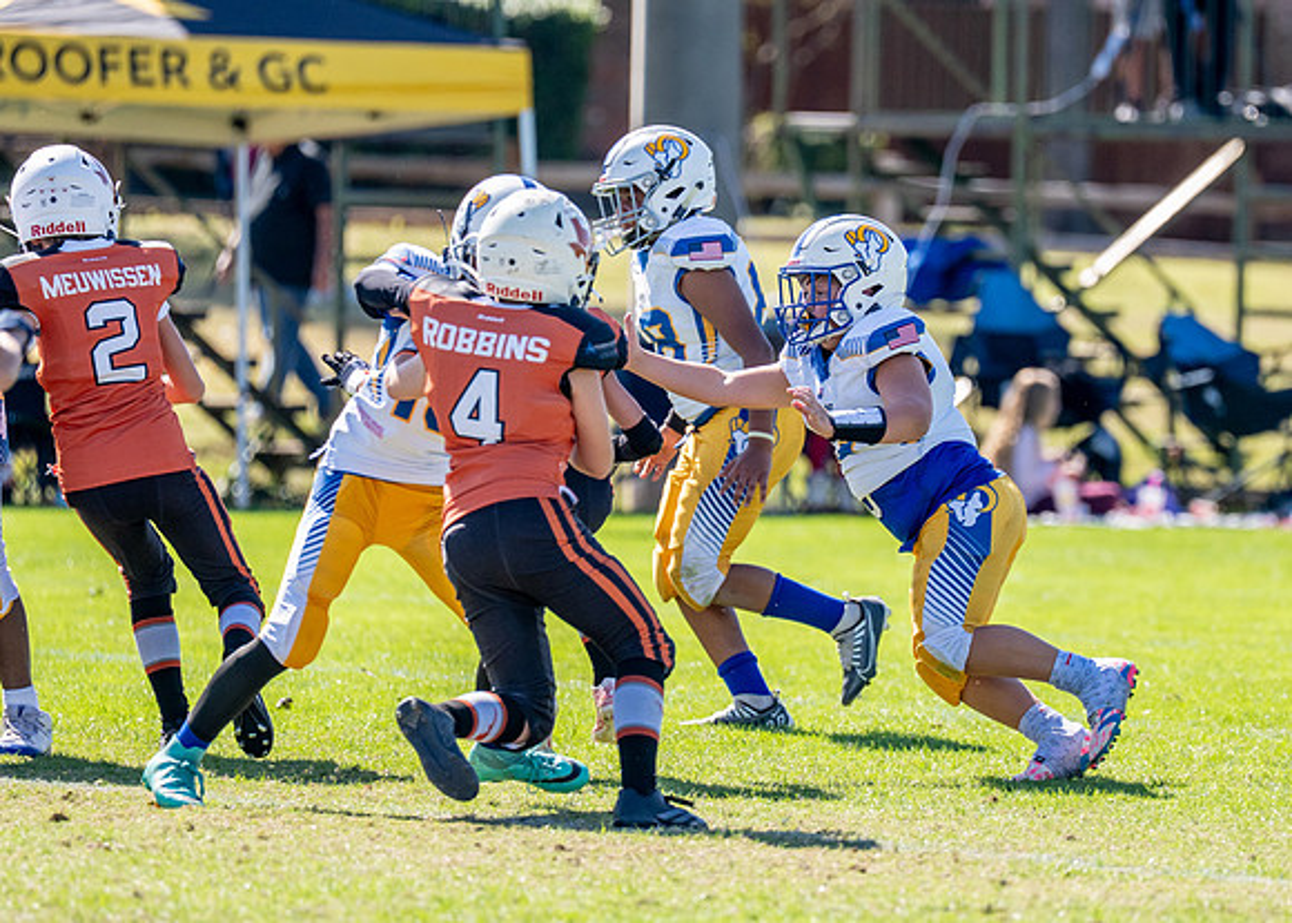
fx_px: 14990
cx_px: 971
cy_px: 470
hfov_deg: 4.9
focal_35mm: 409
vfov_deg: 3.5
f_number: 2.8
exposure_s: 1/3200
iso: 250
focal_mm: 200
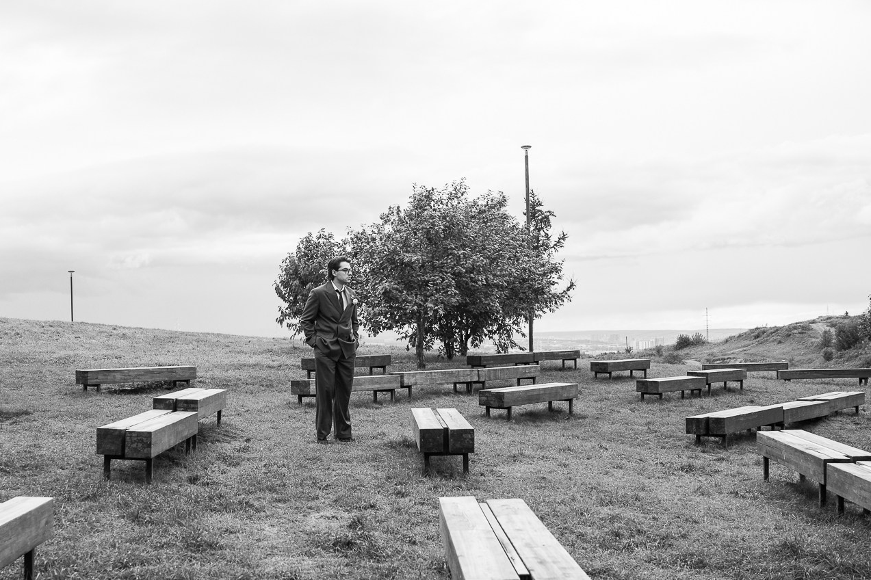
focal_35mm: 44
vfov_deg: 30.5
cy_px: 325
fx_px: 1064
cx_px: 296
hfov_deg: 43.9
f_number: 3.5
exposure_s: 1/1250
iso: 640
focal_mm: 28
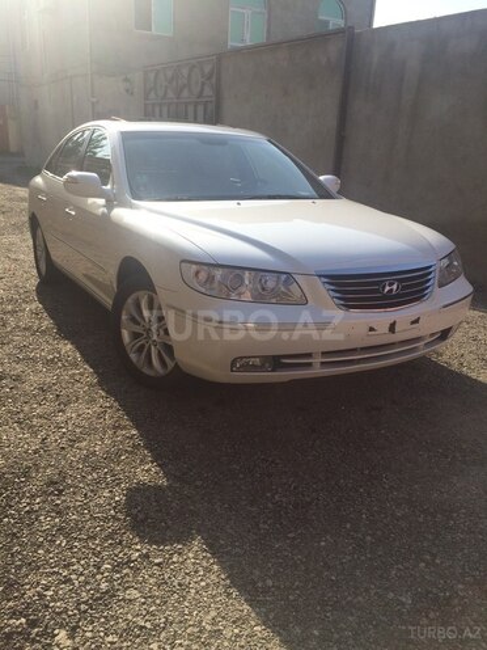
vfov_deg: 61.7
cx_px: 244
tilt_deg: -19.2
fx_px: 544
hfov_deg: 48.2
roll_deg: -2.4
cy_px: 325
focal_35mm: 29
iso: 32
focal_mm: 4.15
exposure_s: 1/1642
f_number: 2.2
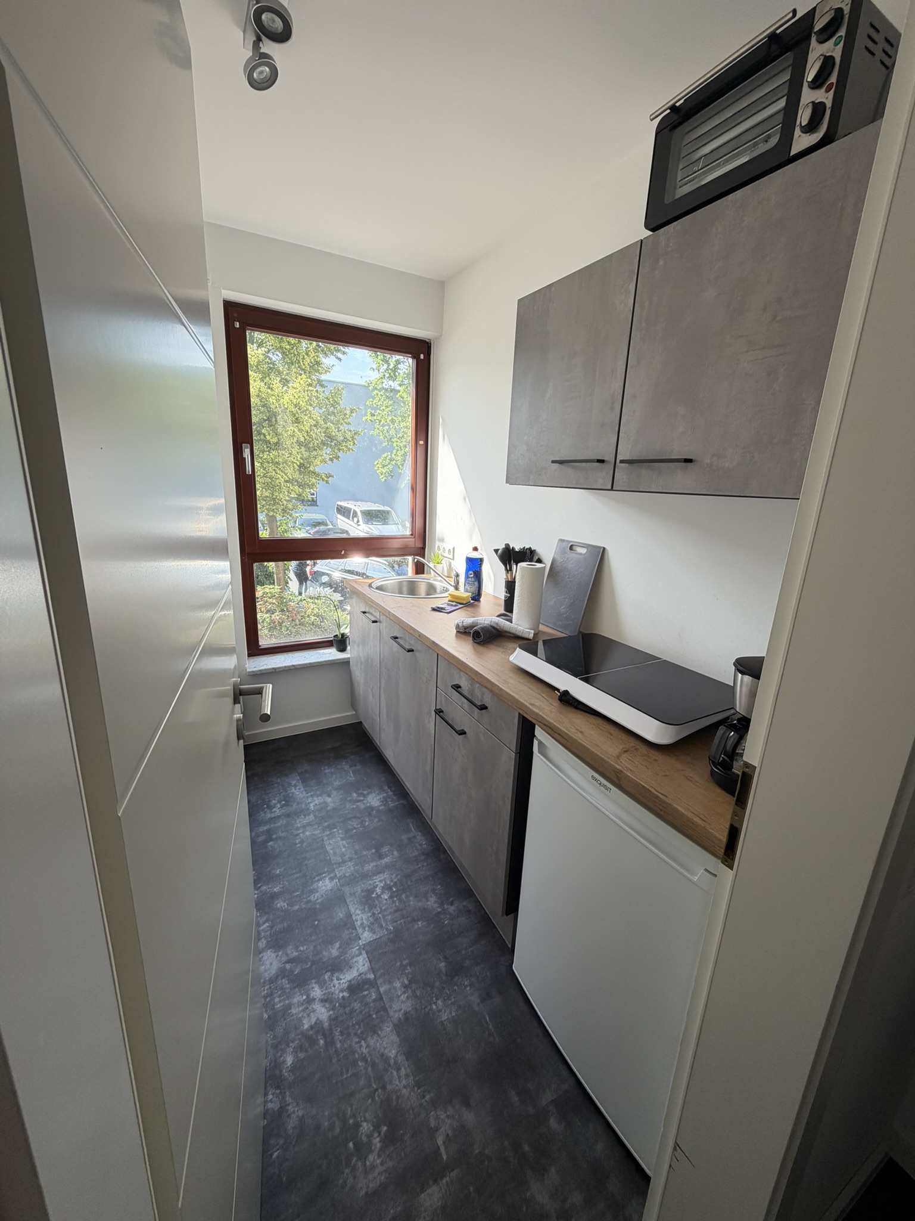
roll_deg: -2.8
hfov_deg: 85.7
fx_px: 493
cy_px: 610
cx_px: 458
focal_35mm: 14
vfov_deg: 102.1
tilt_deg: -15.6
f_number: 2.2
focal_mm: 2.22
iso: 64
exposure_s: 1/121
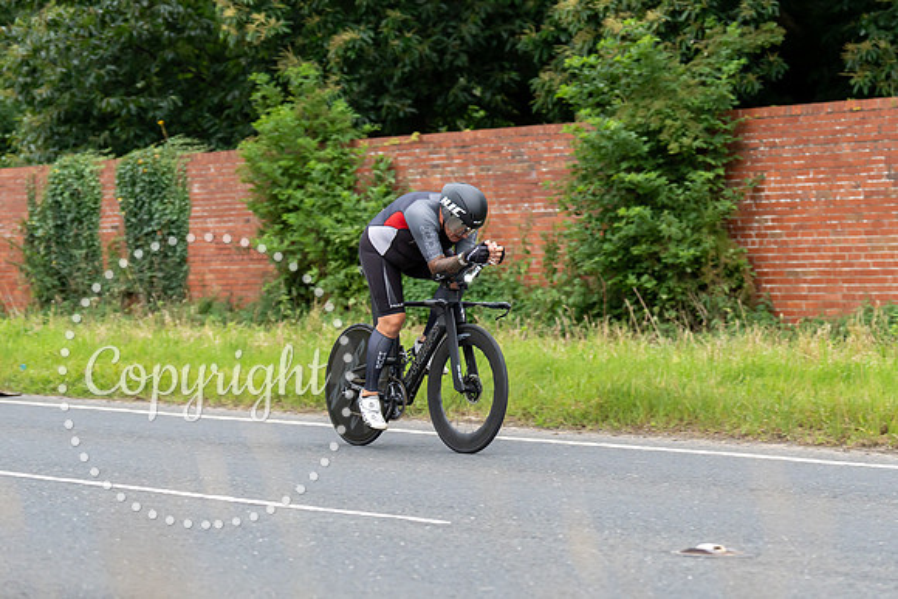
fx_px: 2818
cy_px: 228
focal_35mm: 113
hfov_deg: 18.1
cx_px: 511
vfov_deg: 12.1
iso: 1000
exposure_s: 1/640
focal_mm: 80
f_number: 3.2
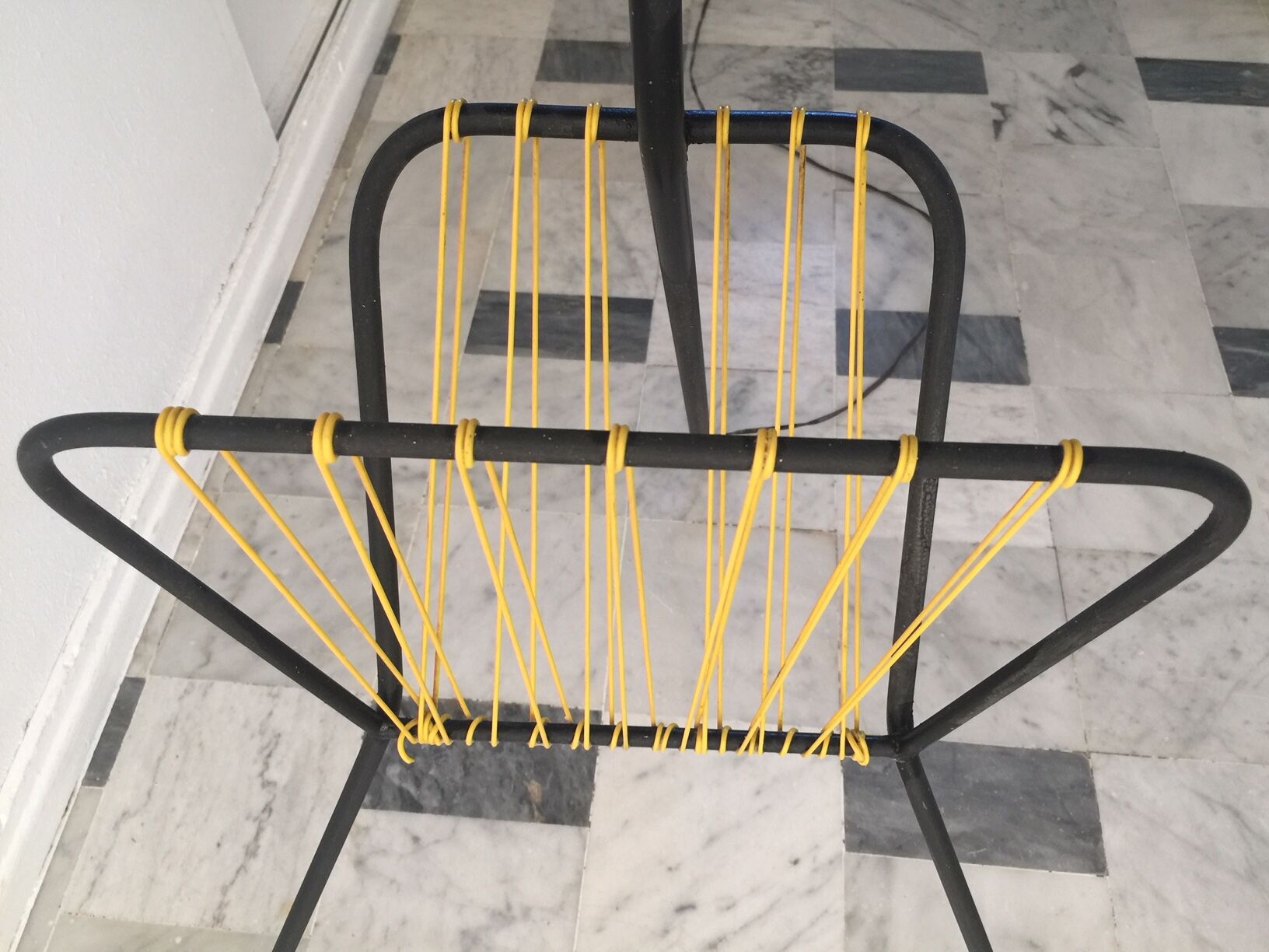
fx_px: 1063
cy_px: 476
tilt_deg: -52.6
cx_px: 634
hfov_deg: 61.7
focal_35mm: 29
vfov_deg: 48.2
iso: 50
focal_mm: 4.15
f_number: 2.2
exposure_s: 1/17
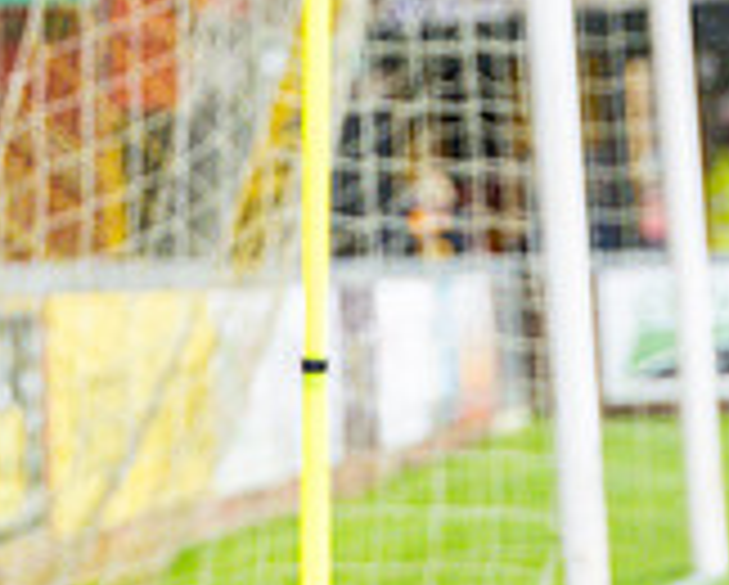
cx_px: 1058
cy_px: 1006
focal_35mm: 443
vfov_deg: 3.5
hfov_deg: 4.3
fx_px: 9570
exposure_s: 1/1250
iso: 800
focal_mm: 70
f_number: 2.8
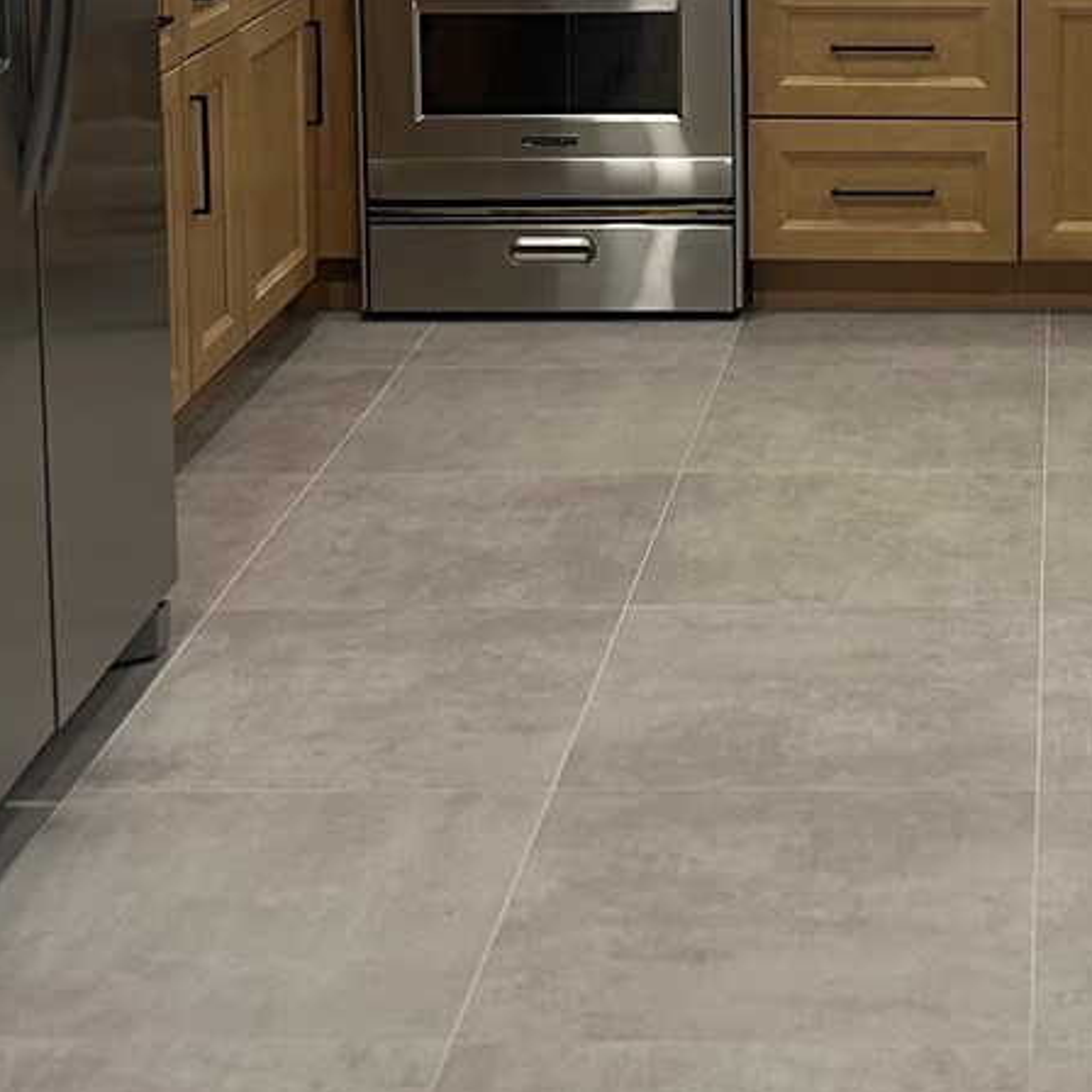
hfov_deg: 20.8
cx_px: 951
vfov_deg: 19.8
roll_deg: +0.7
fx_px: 2927
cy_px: -219
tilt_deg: -5.5
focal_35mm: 82
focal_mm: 5.7
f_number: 1.5
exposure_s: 1/120
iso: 125
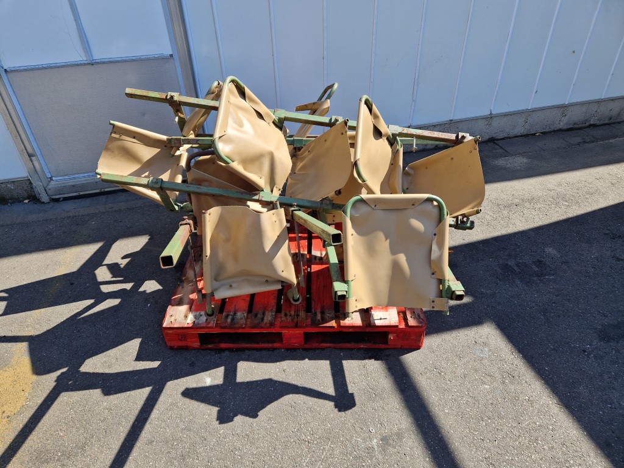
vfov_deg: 58.9
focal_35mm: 23
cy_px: 234
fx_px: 415
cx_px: 312
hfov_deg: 73.9
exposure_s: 1/540
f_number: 1.8
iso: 50
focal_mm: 5.4
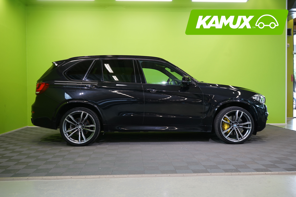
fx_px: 271
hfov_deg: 57.2
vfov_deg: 40.0
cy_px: 98
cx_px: 148
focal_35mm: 33
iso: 500
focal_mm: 33
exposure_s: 1/30
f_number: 6.3
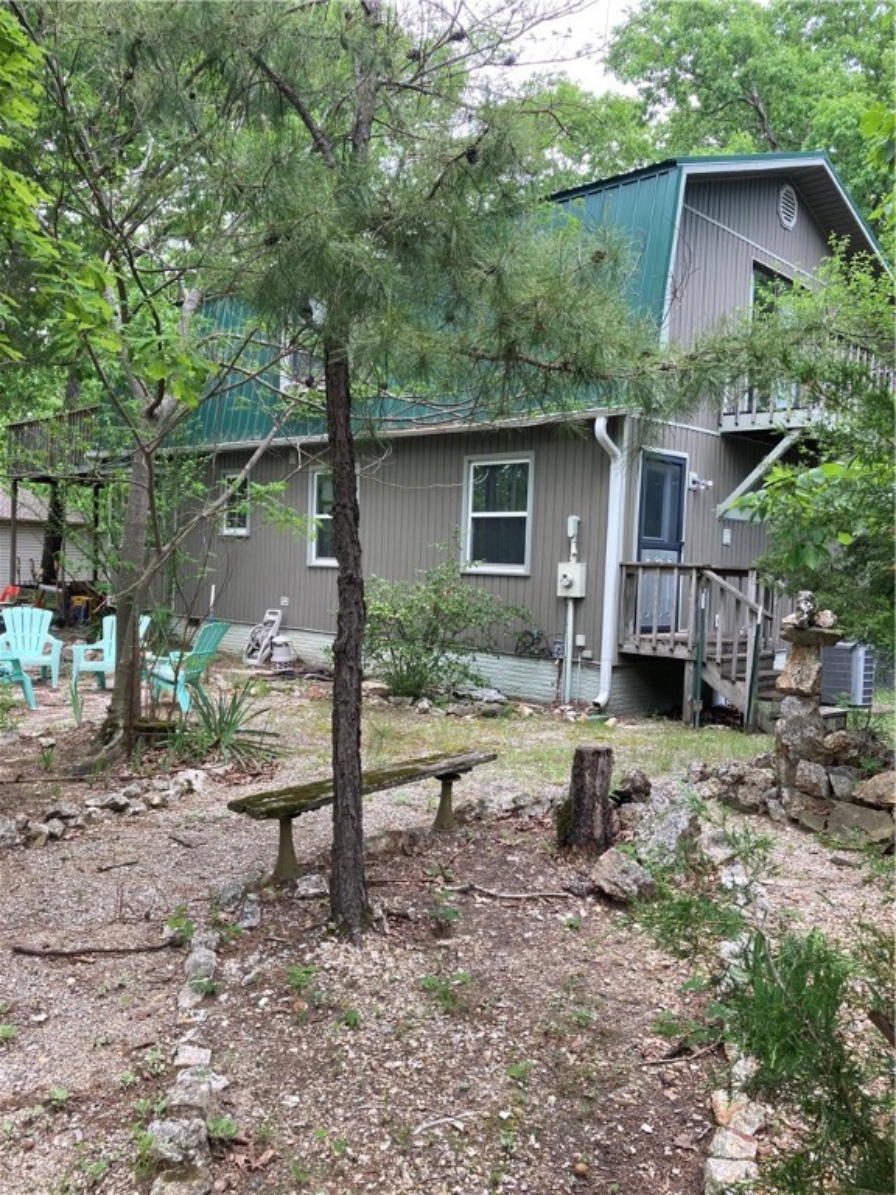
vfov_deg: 63.4
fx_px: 966
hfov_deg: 49.7
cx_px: 448
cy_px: 598
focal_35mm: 28
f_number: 1.8
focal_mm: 3.99
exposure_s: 1/121
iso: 25
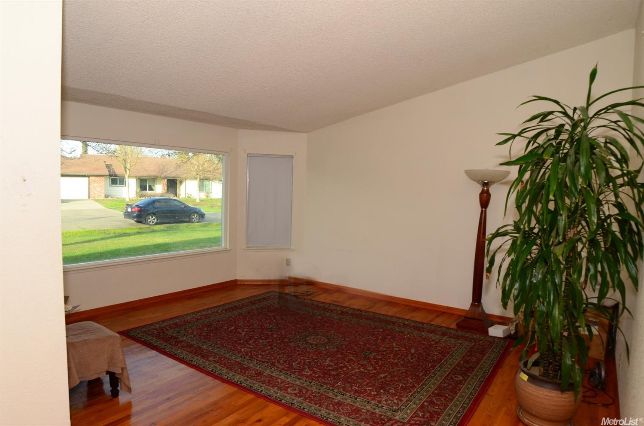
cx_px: 322
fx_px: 375
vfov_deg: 59.2
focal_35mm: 21
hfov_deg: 81.3
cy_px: 213
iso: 400
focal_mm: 14
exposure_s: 1/160
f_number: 5.6
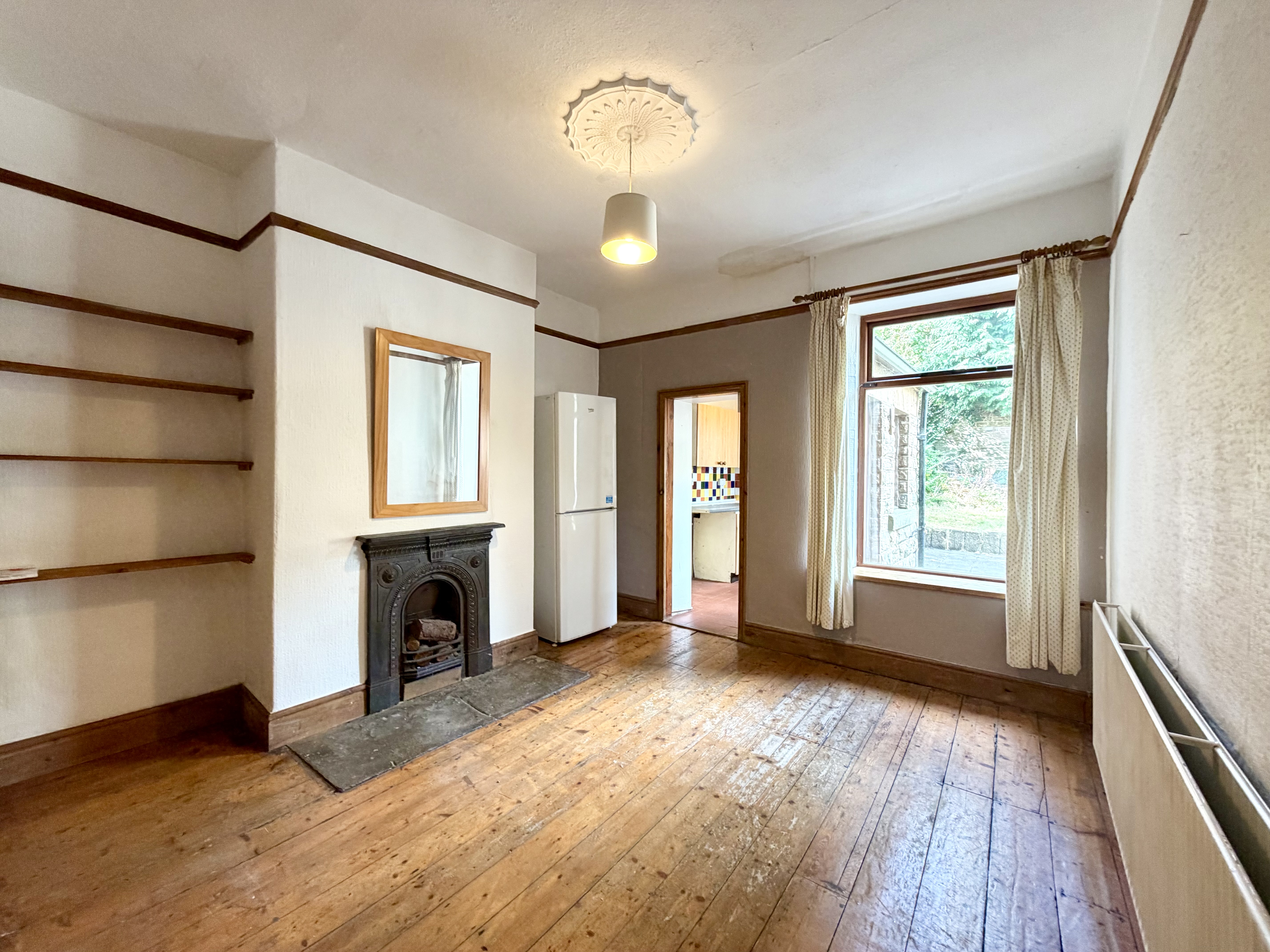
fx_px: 514
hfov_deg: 102.1
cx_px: 635
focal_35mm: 14
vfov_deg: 85.7
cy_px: 476
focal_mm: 2.22
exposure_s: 1/50
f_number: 2.2
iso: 200
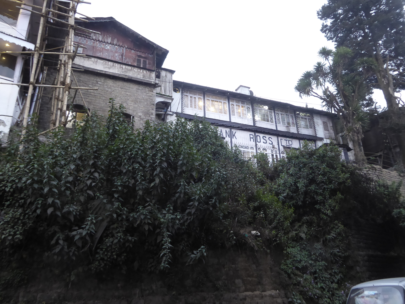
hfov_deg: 61.7
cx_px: 202
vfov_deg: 48.2
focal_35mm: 29
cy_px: 152
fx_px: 339
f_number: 3.5
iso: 400
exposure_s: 1/13
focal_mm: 5
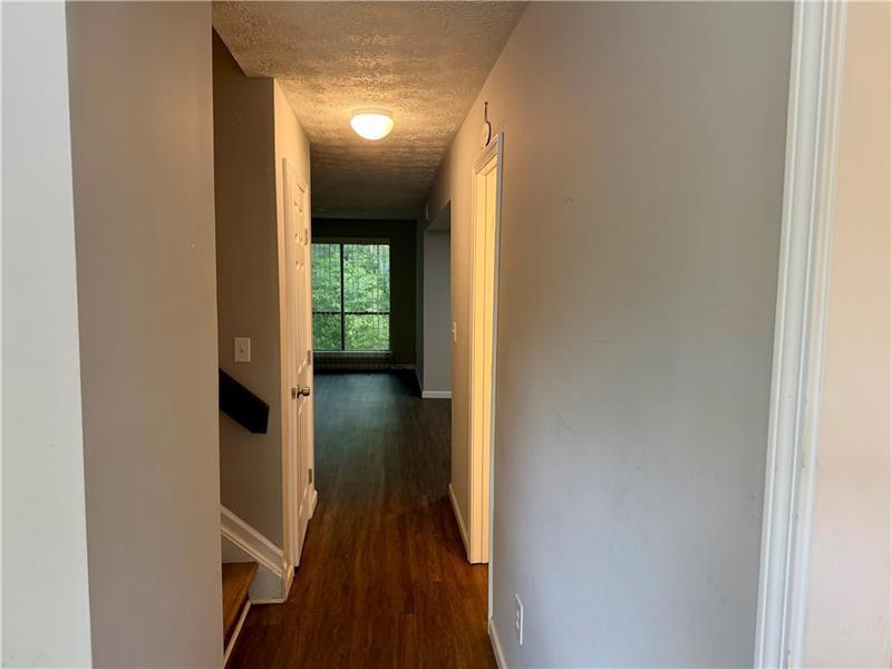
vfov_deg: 56.8
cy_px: 334
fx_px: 618
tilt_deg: -4.6
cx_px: 446
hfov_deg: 71.6
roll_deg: -0.8
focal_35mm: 24
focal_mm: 6.76
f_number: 1.78
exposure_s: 1/60
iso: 200
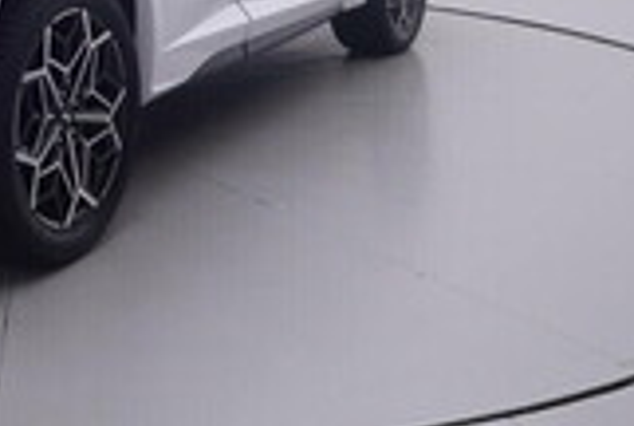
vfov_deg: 17.1
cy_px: -77
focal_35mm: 77
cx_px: 37
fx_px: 1353
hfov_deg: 25.4
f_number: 5
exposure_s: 1/80
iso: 200
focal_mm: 15
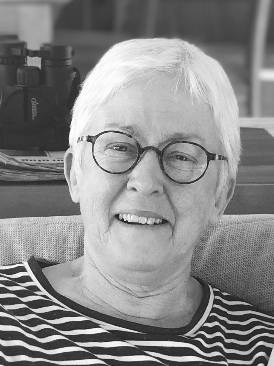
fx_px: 549
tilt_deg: -11.7
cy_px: 183
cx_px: 137
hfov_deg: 28.0
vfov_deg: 36.8
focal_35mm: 52
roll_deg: -0.2
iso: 25
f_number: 2.4
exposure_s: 1/60
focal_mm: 6
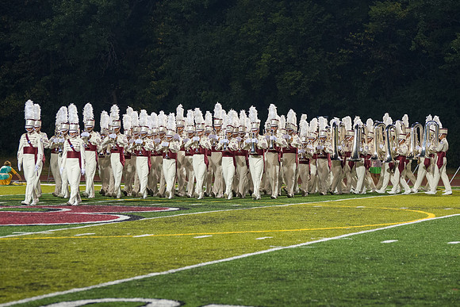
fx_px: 1864
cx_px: 238
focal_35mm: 146
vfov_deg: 9.4
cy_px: 143
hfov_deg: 14.1
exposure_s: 1/200
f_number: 4.8
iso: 2500
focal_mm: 112
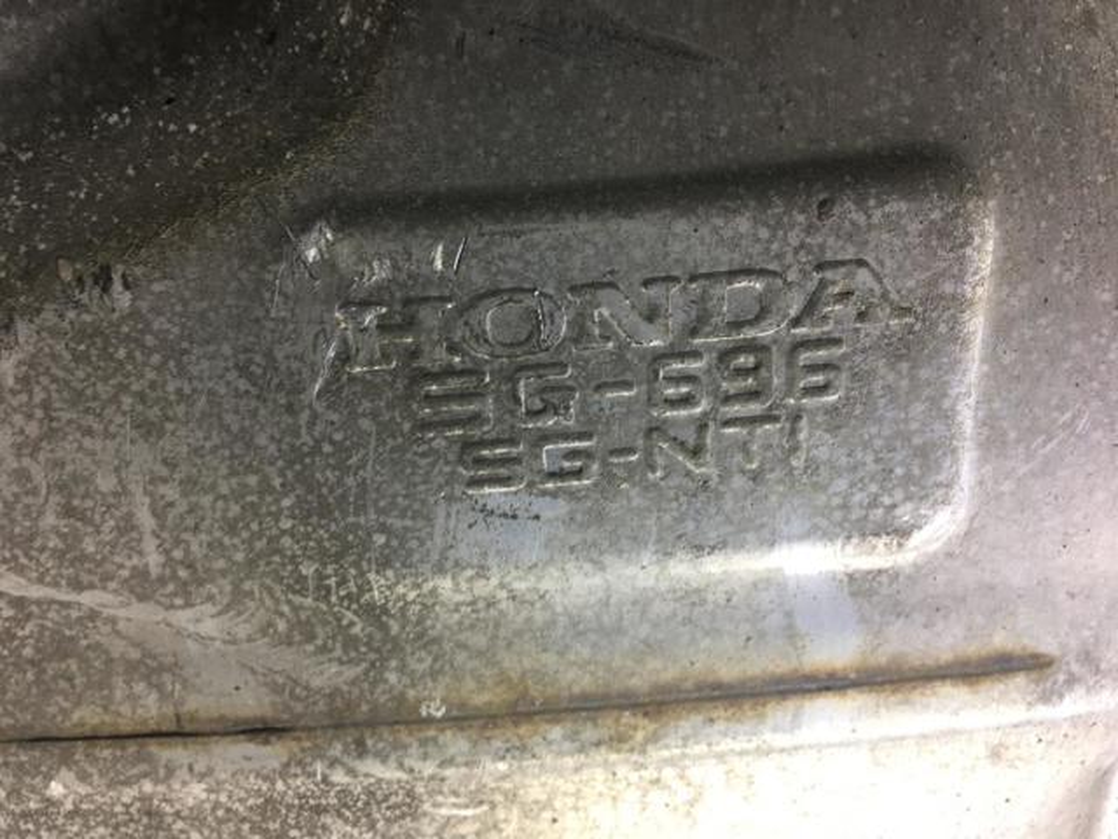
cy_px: 420
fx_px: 937
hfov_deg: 61.7
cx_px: 559
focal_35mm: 29
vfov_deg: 48.2
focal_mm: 4.15
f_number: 2.2
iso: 32
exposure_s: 1/50
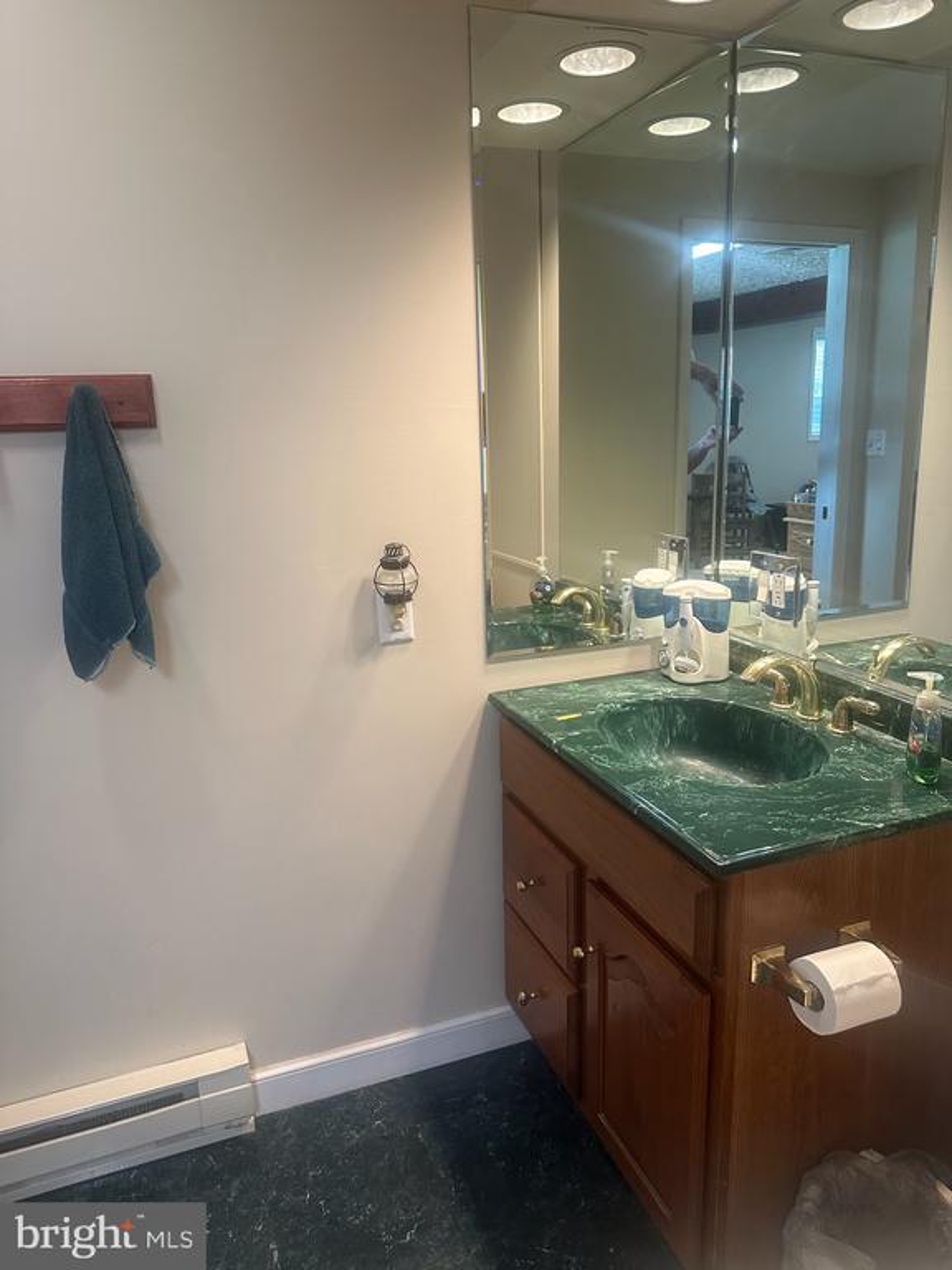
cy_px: 635
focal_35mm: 24
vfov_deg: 71.6
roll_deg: +1.5
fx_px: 880
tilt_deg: -12.7
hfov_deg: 56.8
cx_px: 476
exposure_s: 1/120
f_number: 1.78
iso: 250
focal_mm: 6.86
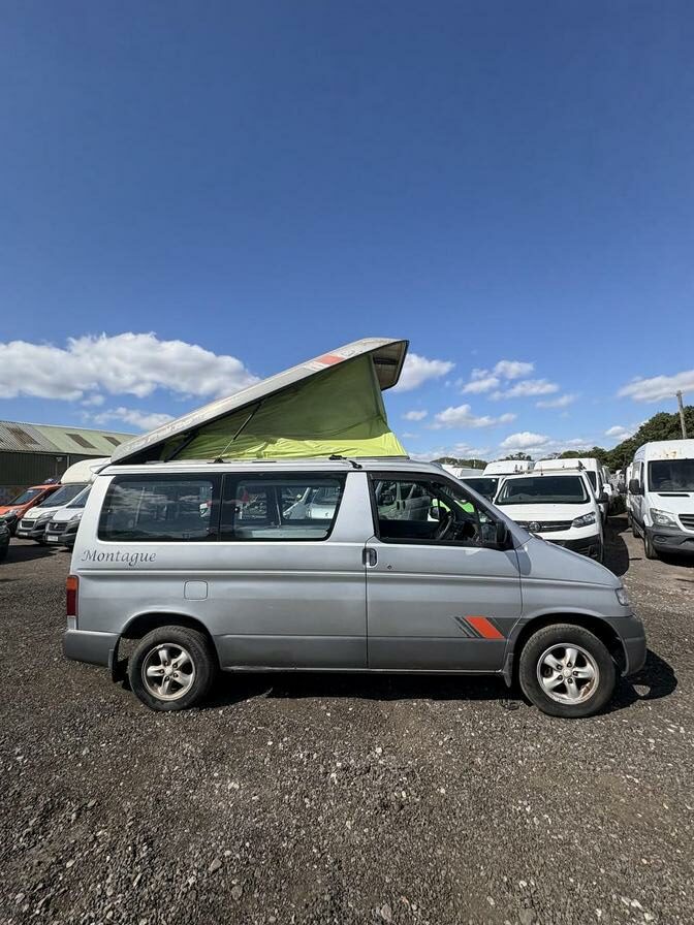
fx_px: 374
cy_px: 462
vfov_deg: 102.1
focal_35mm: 14
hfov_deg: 85.7
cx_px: 347
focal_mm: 2.22
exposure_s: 1/2674
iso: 40
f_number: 2.2
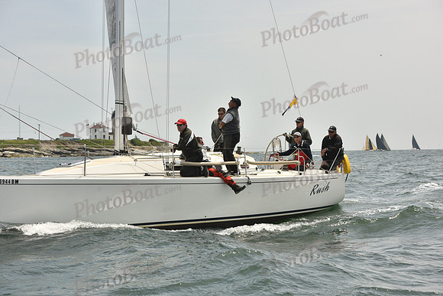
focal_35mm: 70
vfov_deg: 19.5
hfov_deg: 28.8
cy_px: 148
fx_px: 862
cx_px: 222
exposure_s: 1/1600
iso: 400
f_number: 9
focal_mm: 70
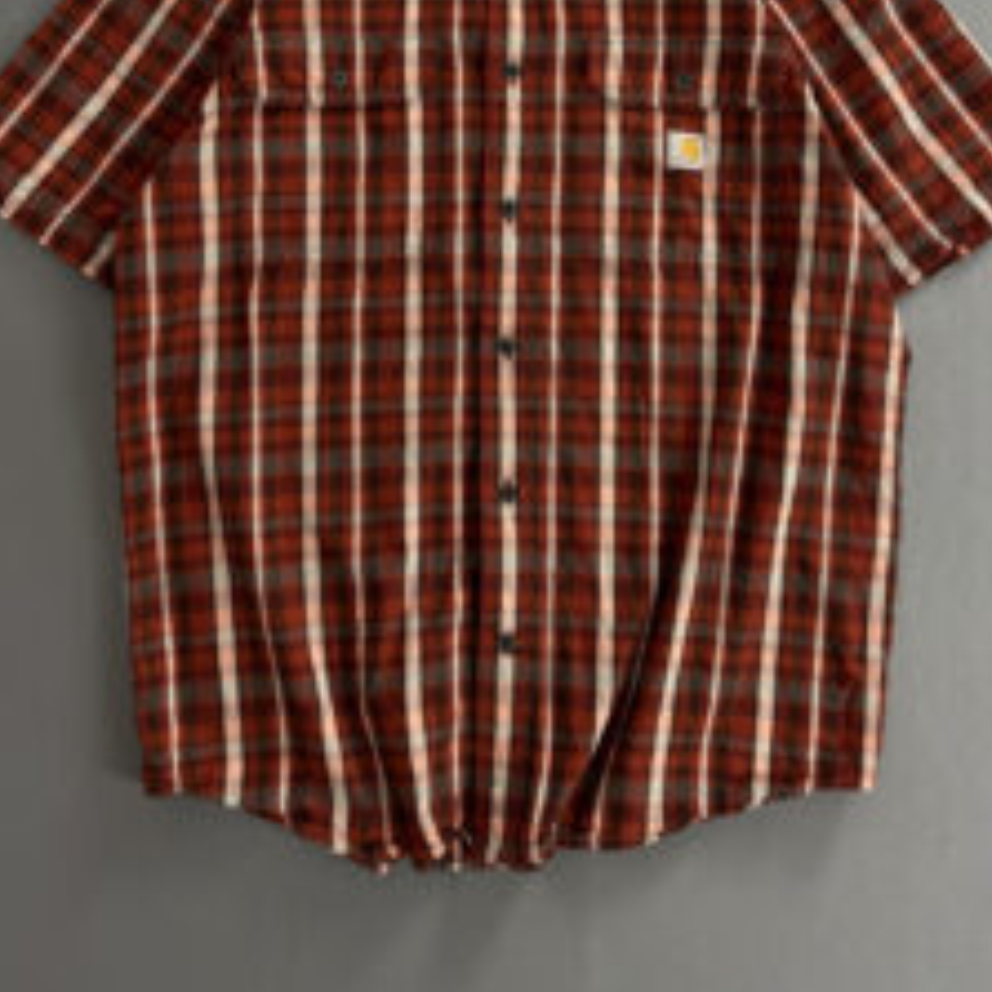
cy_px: 254
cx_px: 520
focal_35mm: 38
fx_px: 1232
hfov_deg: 43.8
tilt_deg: -85.8
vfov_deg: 42.6
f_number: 1.78
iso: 125
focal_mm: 6.76
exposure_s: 1/60
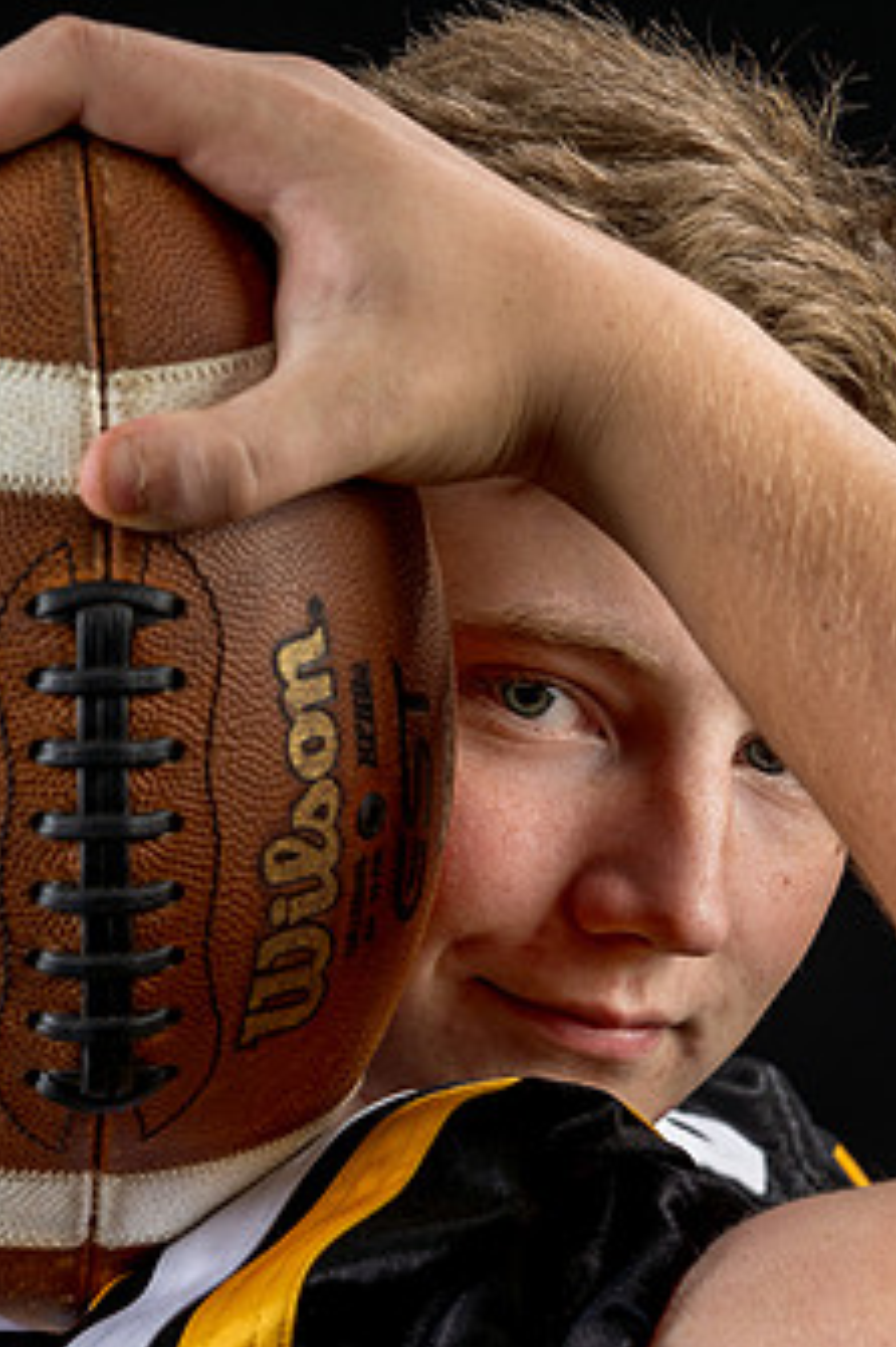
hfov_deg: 14.5
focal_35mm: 94
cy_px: 740
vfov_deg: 21.7
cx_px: 587
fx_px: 3513
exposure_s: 1/160
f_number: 6.3
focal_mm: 70
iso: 125
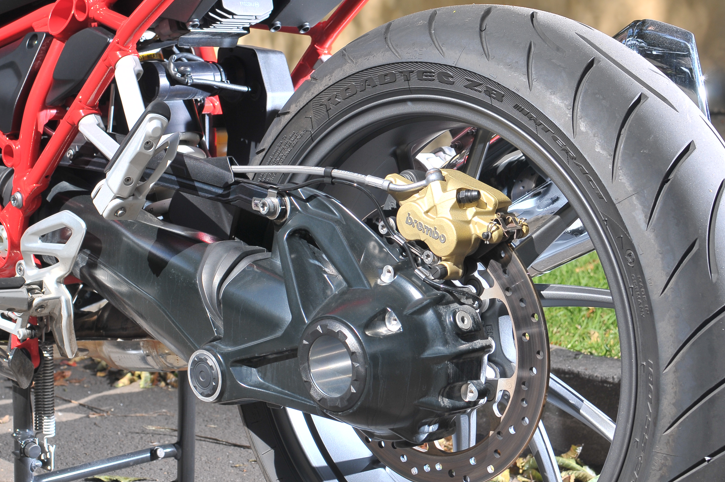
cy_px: 239
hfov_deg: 30.6
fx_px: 1320
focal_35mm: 66
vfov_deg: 20.7
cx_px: 297
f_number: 7.1
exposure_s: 1/250
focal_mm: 35
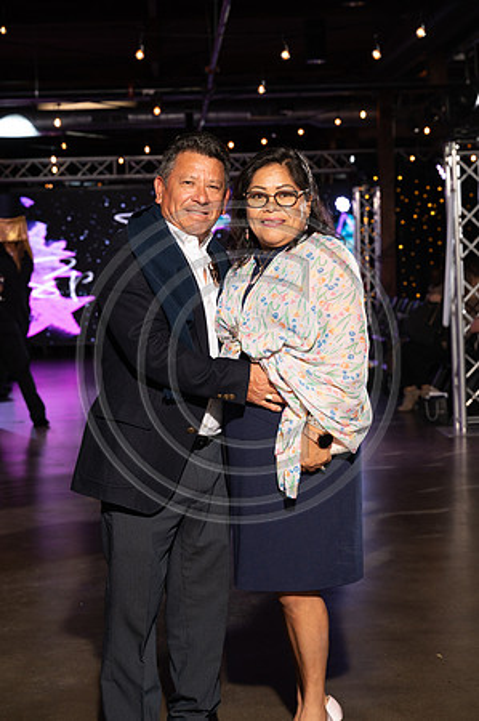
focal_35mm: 70
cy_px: 360
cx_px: 240
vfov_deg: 28.9
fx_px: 1400
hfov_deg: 19.4
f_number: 6.3
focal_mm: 70
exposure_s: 1/200
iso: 1250
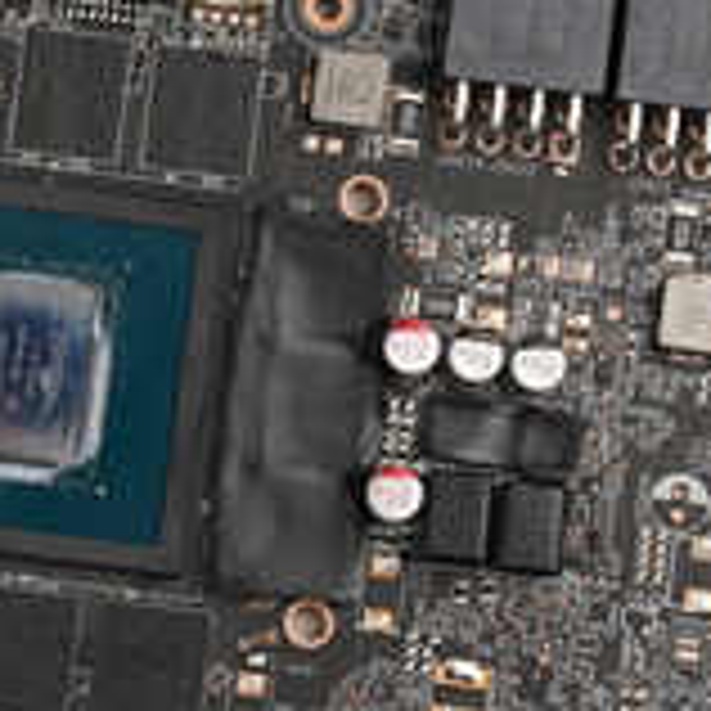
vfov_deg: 7.3
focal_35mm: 238
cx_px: -76
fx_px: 5539
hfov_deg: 7.3
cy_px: 385
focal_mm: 59
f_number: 16
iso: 100
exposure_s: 1/160
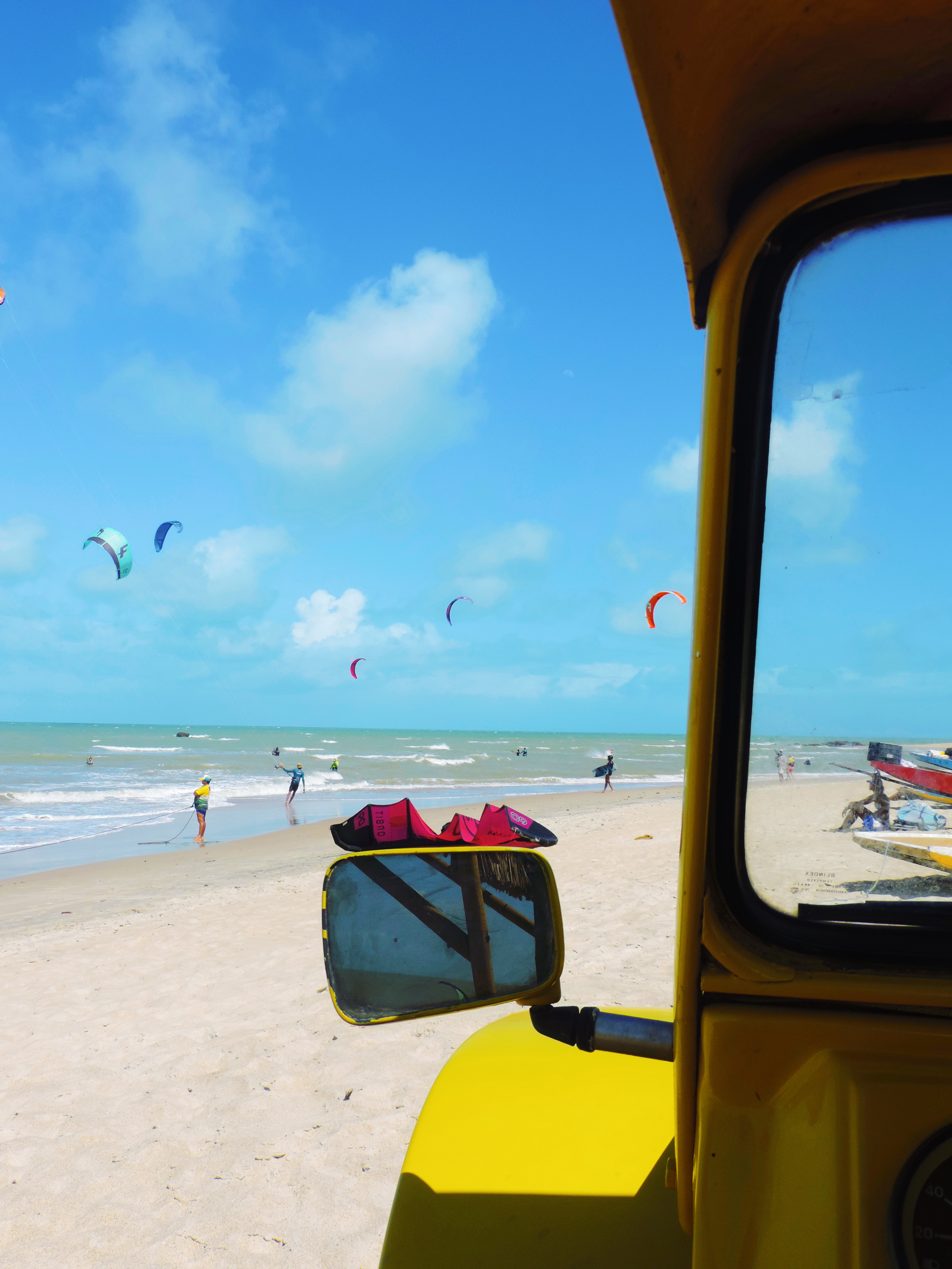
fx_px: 1210
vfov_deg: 55.4
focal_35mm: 33
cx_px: 476
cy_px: 634
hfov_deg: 42.9
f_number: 3.6
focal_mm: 5.8
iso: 80
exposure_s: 1/1250
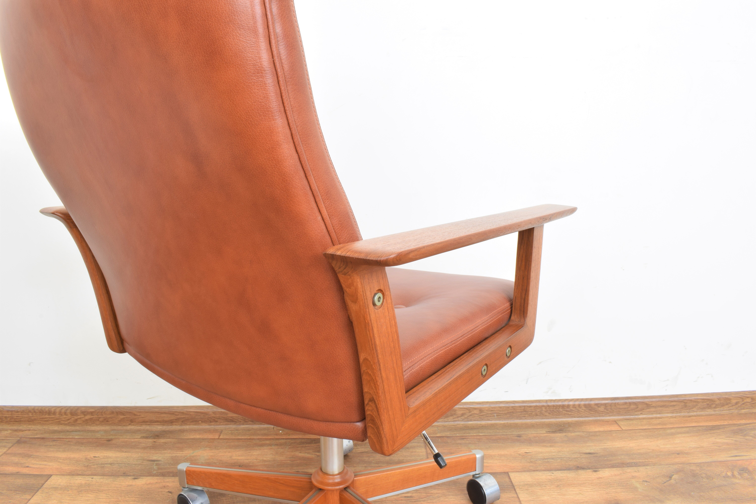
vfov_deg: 47.9
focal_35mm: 27
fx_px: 567
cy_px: 252
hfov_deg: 67.4
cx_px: 378
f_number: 22
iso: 100
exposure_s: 5
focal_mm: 18
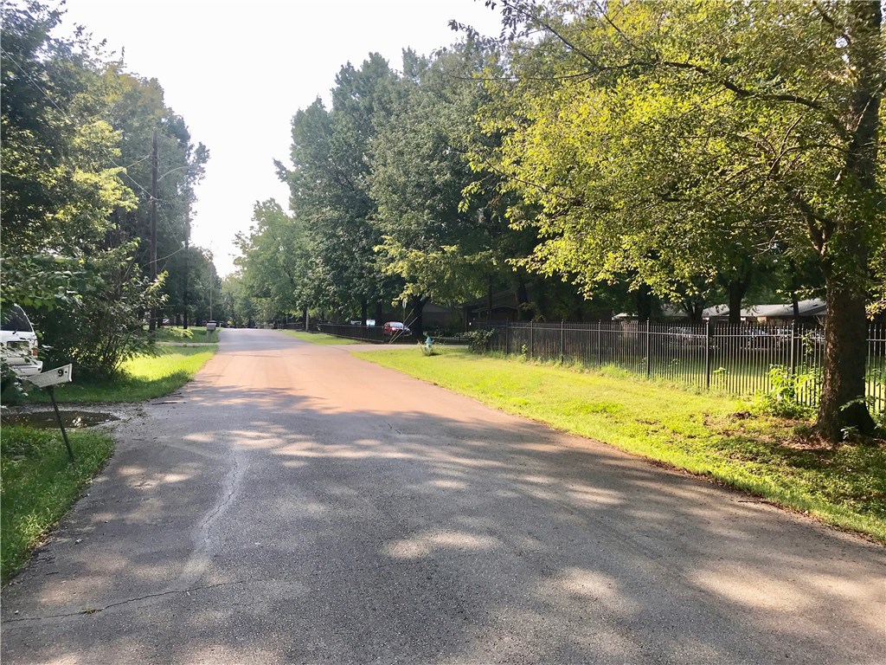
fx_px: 717
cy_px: 332
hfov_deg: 63.4
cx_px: 443
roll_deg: -1.7
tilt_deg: +2.2
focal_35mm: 28
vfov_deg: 49.7
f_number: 1.8
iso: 20
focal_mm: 3.99
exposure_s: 1/760
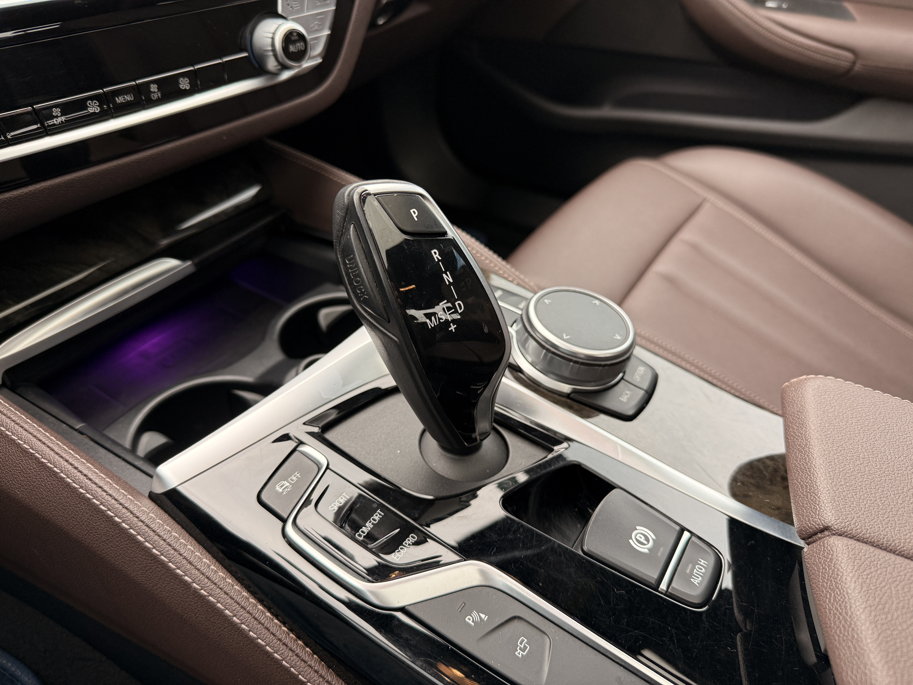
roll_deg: -3.3
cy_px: 342
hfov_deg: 71.6
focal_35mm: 24
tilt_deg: -37.8
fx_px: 633
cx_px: 456
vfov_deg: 56.8
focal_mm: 6.76
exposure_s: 1/81
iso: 160
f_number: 1.78
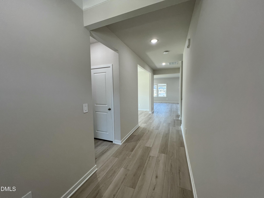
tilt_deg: -4.6
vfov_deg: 89.9
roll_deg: +1.1
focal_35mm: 13
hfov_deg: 106.2
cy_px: 99
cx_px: 132
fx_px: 99
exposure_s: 1/120
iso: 80
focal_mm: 1.57
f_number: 1.8
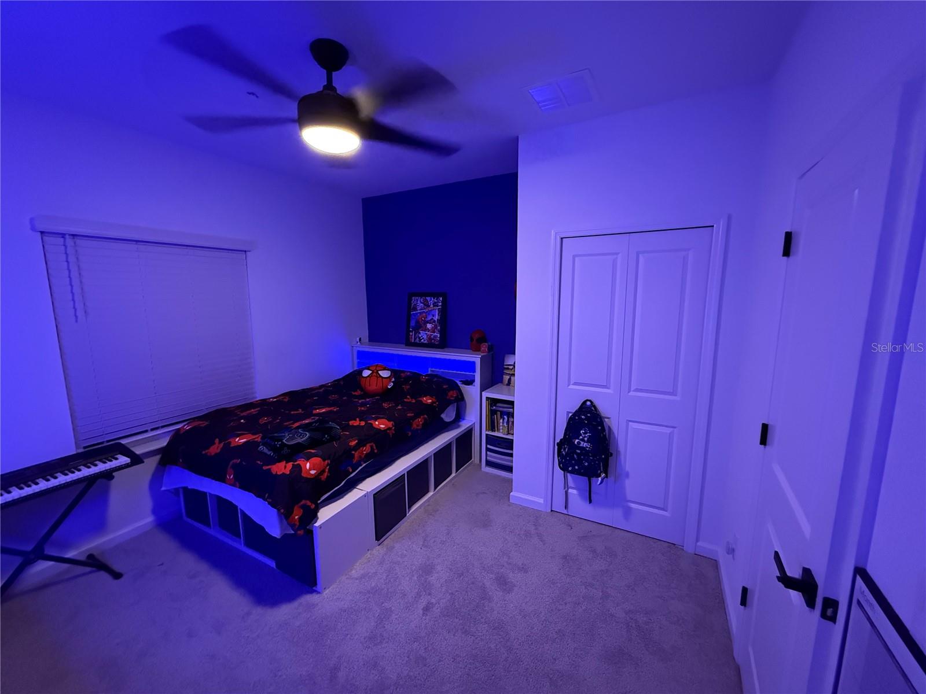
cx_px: 463
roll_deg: +0.7
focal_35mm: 14
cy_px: 347
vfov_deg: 85.7
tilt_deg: -8.2
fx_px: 375
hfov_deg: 102.1
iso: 1250
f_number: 2.2
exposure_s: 1/60
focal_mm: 2.22
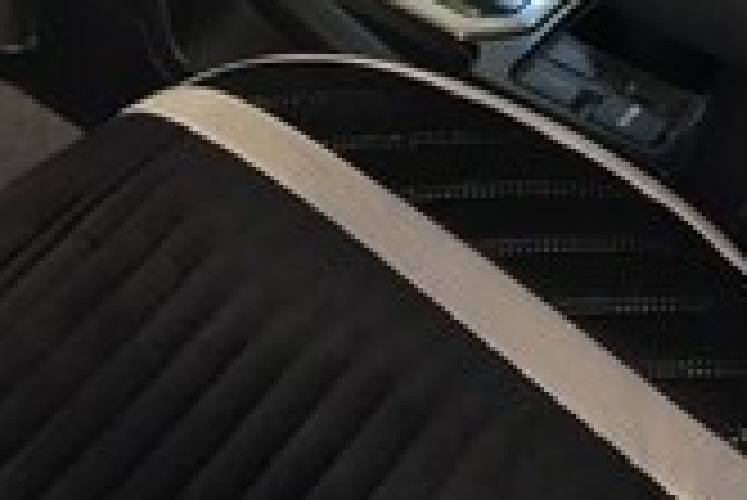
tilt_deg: -30.7
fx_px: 1869
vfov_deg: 14.4
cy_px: -198
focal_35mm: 90
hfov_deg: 21.8
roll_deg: -0.7
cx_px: 4
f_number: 2.2
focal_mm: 4.15
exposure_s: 1/17
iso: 125
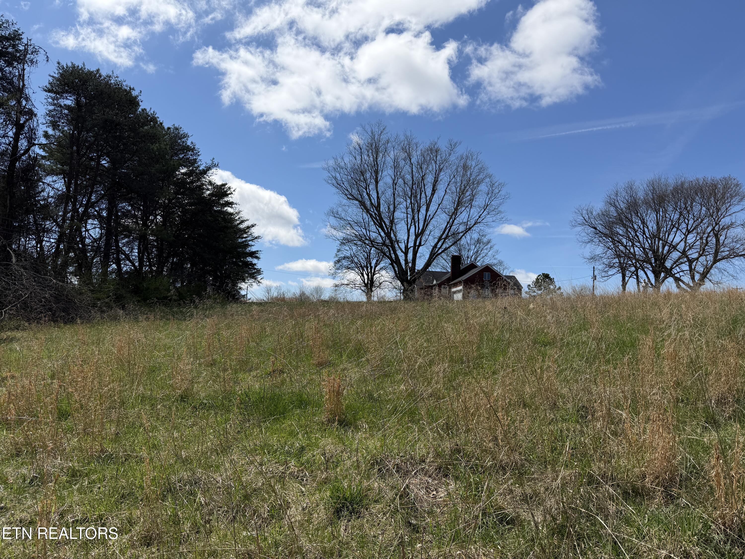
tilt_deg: +8.2
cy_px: 280
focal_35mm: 24
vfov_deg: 56.8
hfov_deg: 71.6
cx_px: 372
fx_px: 517
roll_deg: -2.2
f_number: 1.78
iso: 100
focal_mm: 6.76
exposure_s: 1/6711
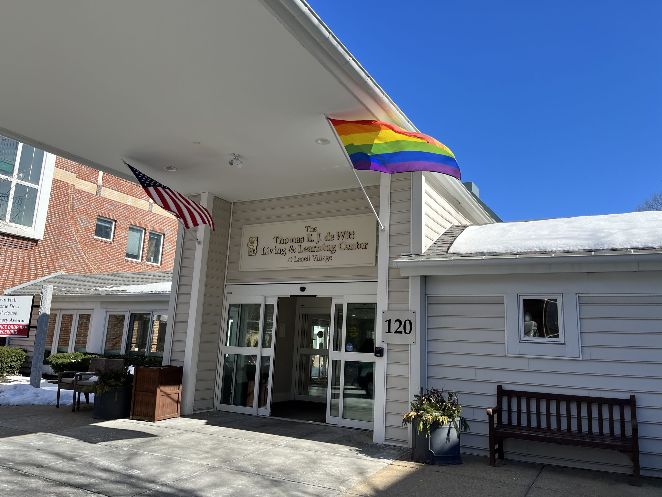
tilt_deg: +13.1
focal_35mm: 26
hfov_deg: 67.3
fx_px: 497
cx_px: 331
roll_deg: -1.7
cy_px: 248
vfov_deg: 53.1
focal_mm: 5.1
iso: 50
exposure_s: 1/1992
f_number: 1.6
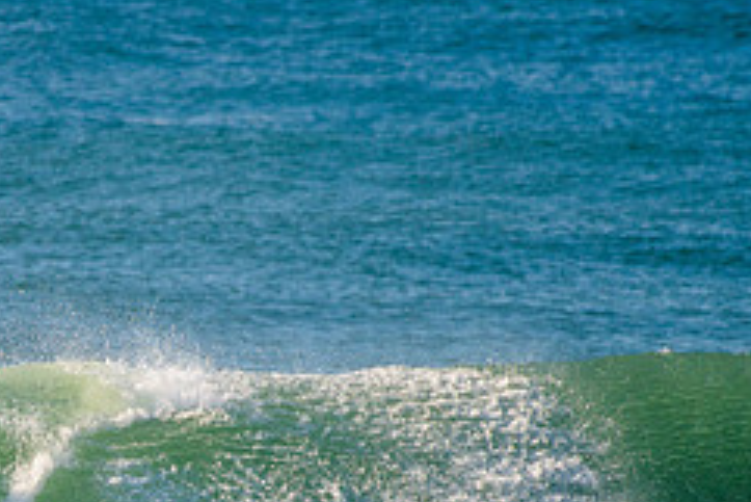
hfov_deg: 1.7
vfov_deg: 1.1
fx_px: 25089
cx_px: 137
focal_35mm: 1202
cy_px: 529
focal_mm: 500
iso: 220
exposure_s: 1/1600
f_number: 5.6
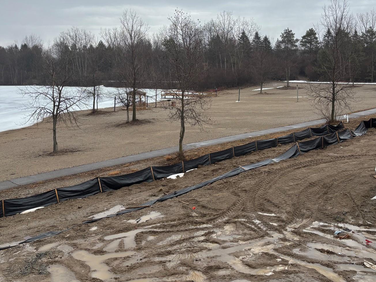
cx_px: 203
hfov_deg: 45.7
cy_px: 105
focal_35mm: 41
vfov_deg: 34.9
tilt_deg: -5.1
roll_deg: +0.7
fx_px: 445
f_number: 1.6
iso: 50
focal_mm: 5.96
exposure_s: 1/2024
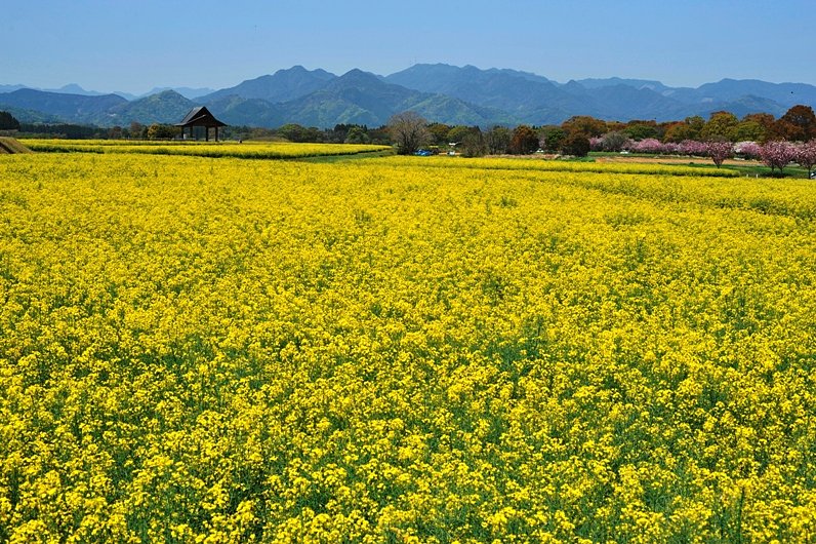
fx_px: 1133
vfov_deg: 27.0
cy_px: 272
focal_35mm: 50
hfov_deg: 39.6
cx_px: 408
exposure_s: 1/500
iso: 200
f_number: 11
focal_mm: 50
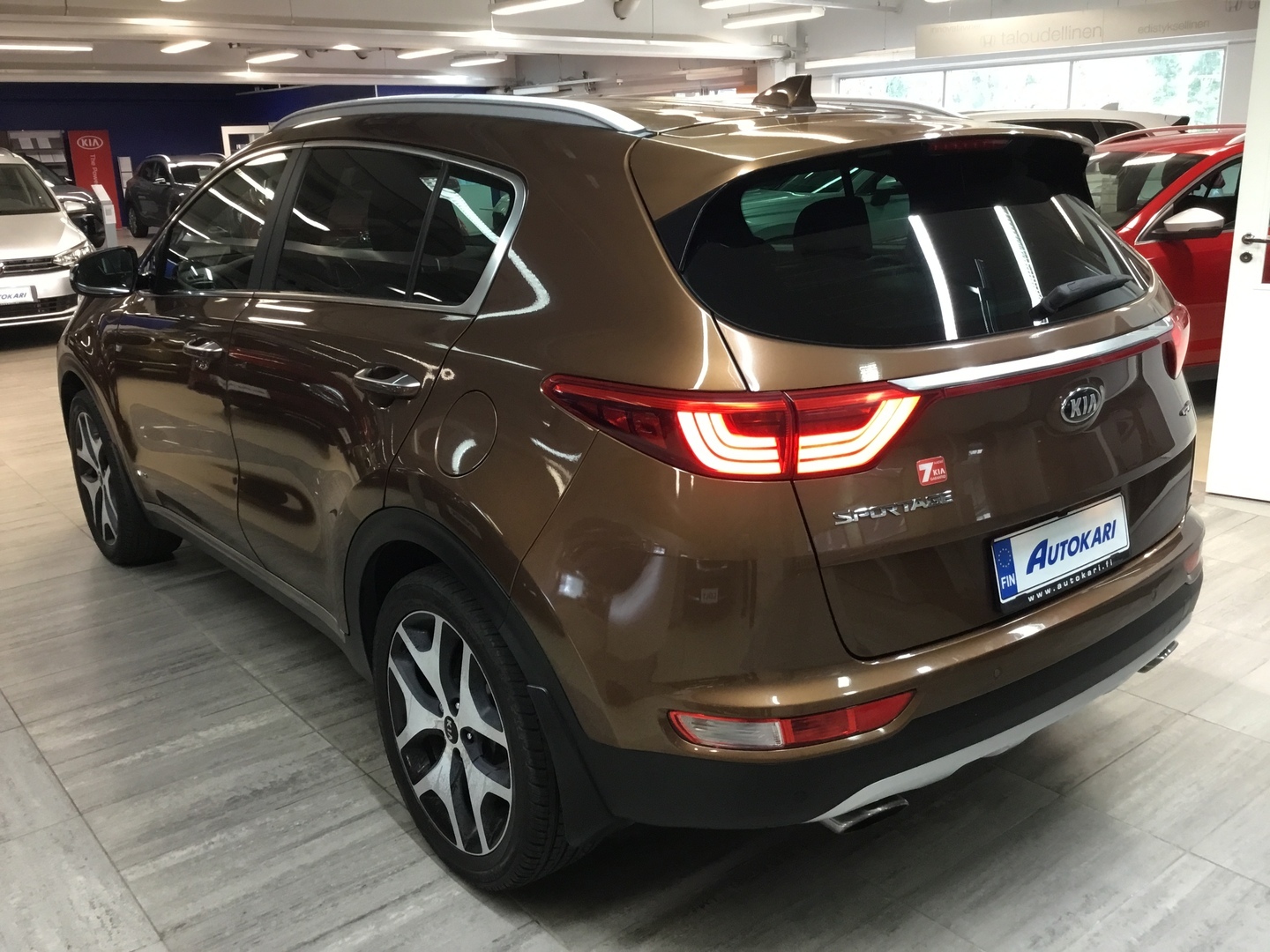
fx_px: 1137
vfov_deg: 45.4
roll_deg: +2.8
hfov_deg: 58.4
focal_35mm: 31
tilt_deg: -16.3
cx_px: 635
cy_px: 476
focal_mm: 3.3
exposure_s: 1/33
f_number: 2.4
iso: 125
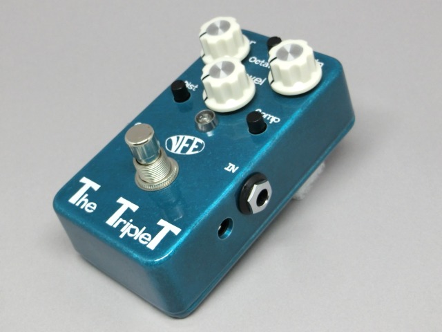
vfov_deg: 24.4
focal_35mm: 60
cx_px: 221
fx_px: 766
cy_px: 166
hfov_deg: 32.2
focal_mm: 10.7
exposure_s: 1/100
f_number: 5
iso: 400
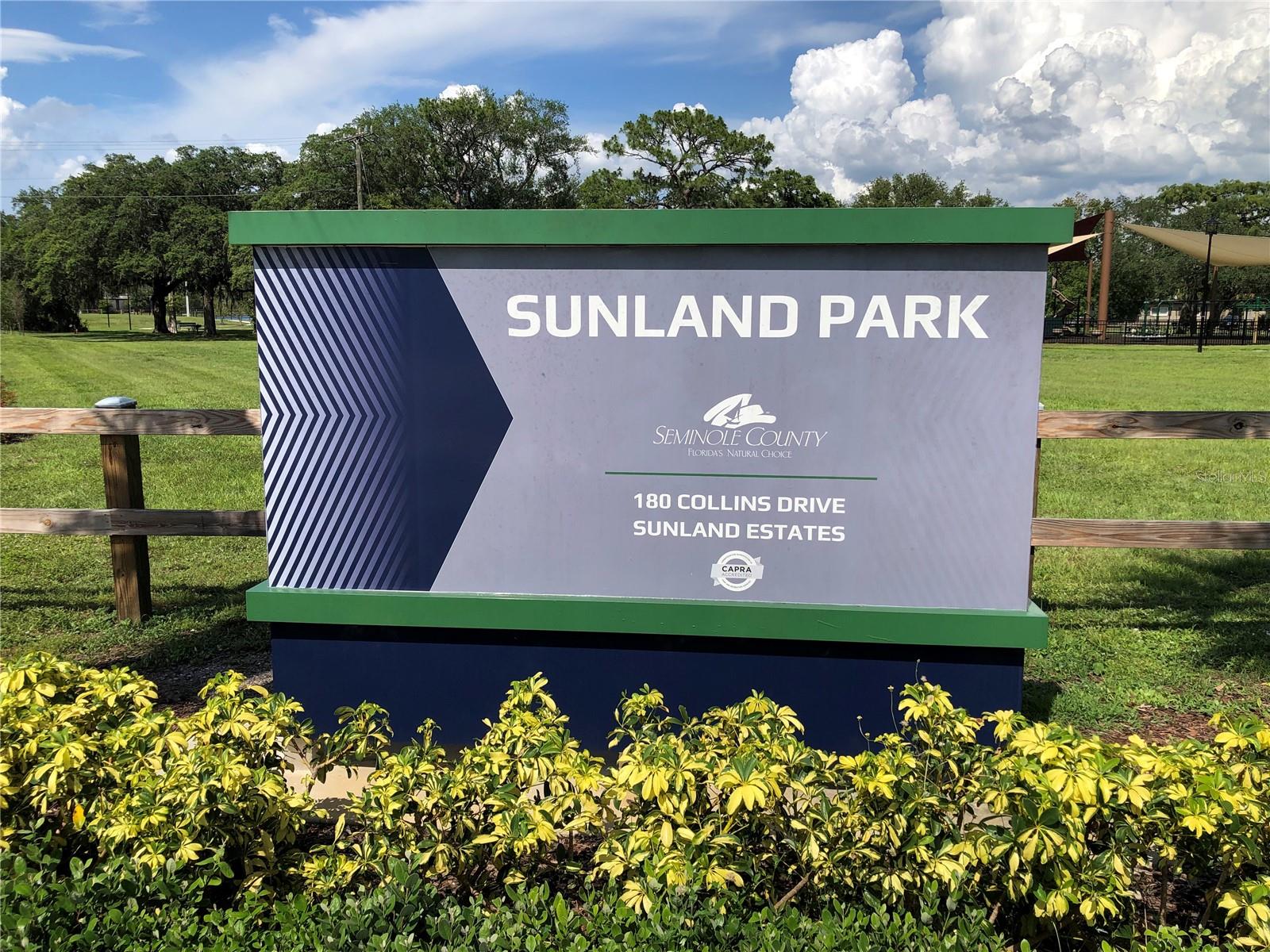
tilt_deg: -9.9
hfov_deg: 63.4
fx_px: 1027
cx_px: 635
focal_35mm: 28
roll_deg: +0.6
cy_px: 476
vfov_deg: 49.7
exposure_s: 1/2525
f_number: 1.8
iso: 25
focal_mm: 3.99
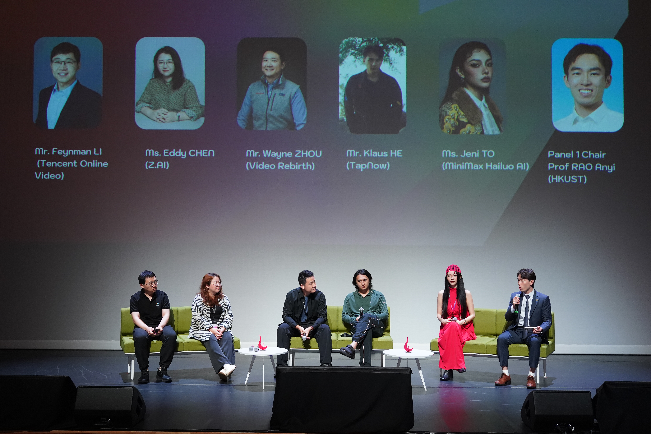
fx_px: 687
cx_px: 326
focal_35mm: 38
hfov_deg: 50.7
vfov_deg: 35.1
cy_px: 217
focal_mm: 38
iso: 3200
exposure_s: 1/125
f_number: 5.6
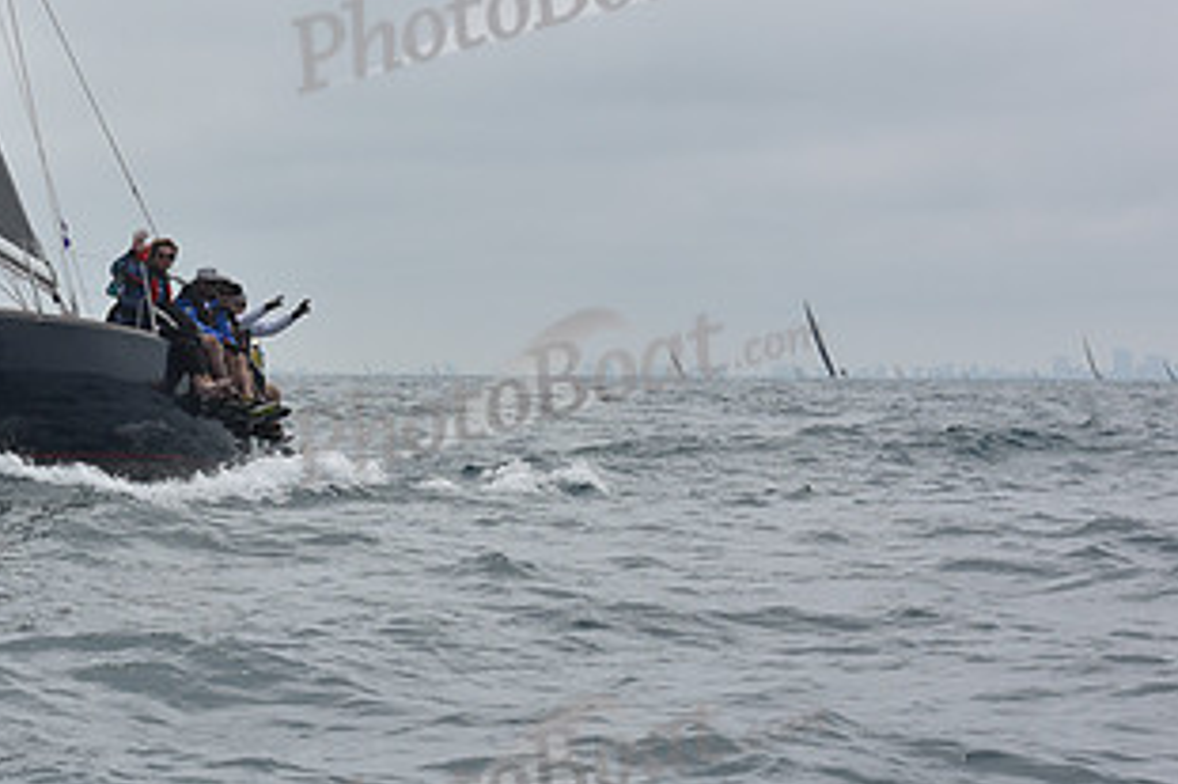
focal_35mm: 140
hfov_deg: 14.5
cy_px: 244
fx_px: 4578
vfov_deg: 9.8
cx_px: 98
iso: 250
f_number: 13
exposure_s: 1/800
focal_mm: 75
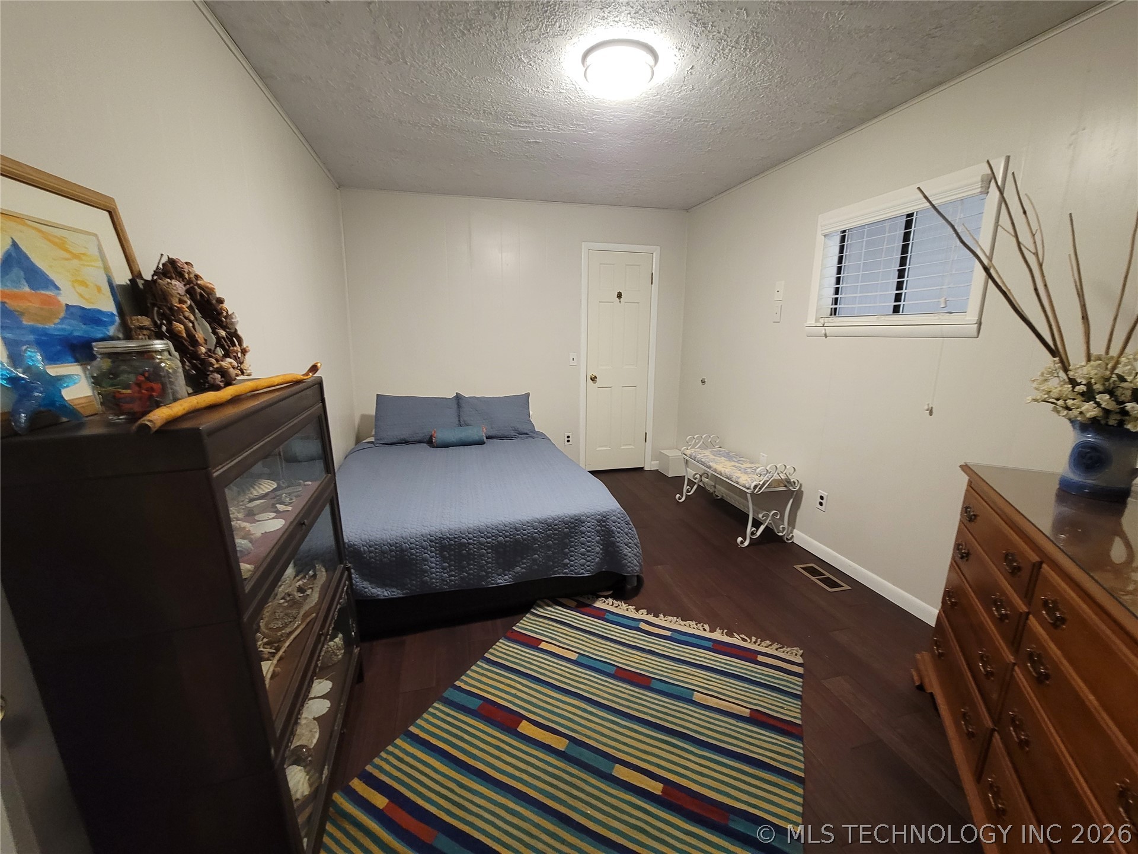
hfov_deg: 106.2
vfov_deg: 89.9
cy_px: 427
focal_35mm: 13
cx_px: 569
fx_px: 427
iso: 500
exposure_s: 1/30
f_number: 2.2
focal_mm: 2.2
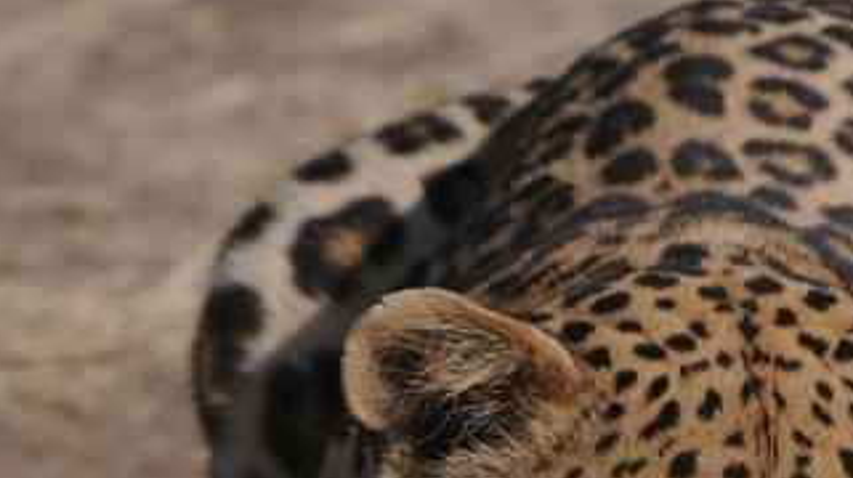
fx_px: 44253
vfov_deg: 0.6
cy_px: 531
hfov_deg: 1.1
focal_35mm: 1958
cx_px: 712
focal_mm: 400
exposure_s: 1/1600
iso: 400
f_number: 7.1
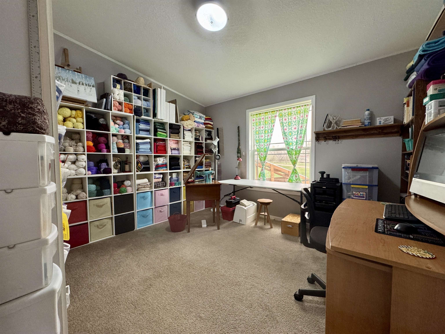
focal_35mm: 14
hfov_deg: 102.1
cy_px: 167
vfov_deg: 85.7
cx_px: 222
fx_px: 180
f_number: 2.2
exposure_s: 1/120
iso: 320
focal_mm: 2.22
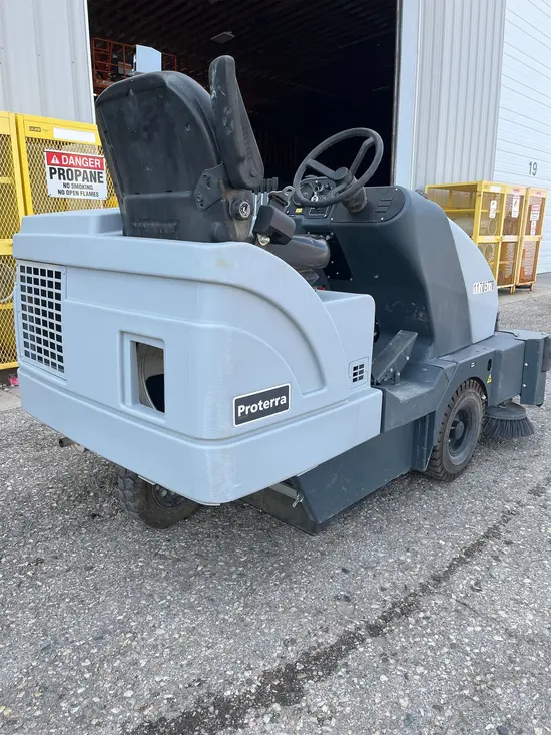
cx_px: 276
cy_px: 368
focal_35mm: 26
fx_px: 552
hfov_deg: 53.1
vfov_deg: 67.3
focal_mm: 5.1
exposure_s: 1/668
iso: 50
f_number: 1.6
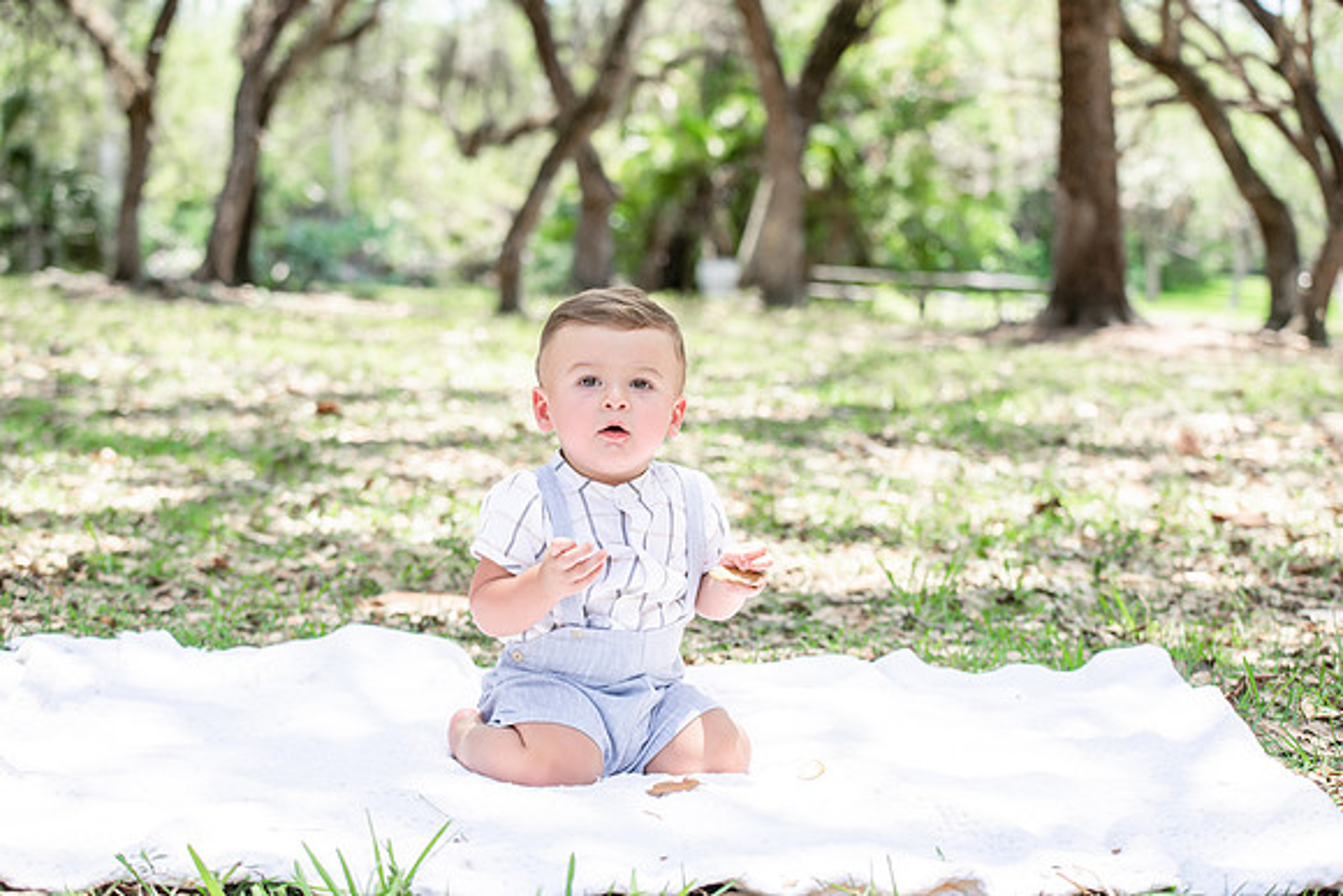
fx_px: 2612
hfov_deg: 28.8
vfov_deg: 19.5
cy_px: 448
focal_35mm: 70
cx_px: 672
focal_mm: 70
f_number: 5
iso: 200
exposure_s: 1/400
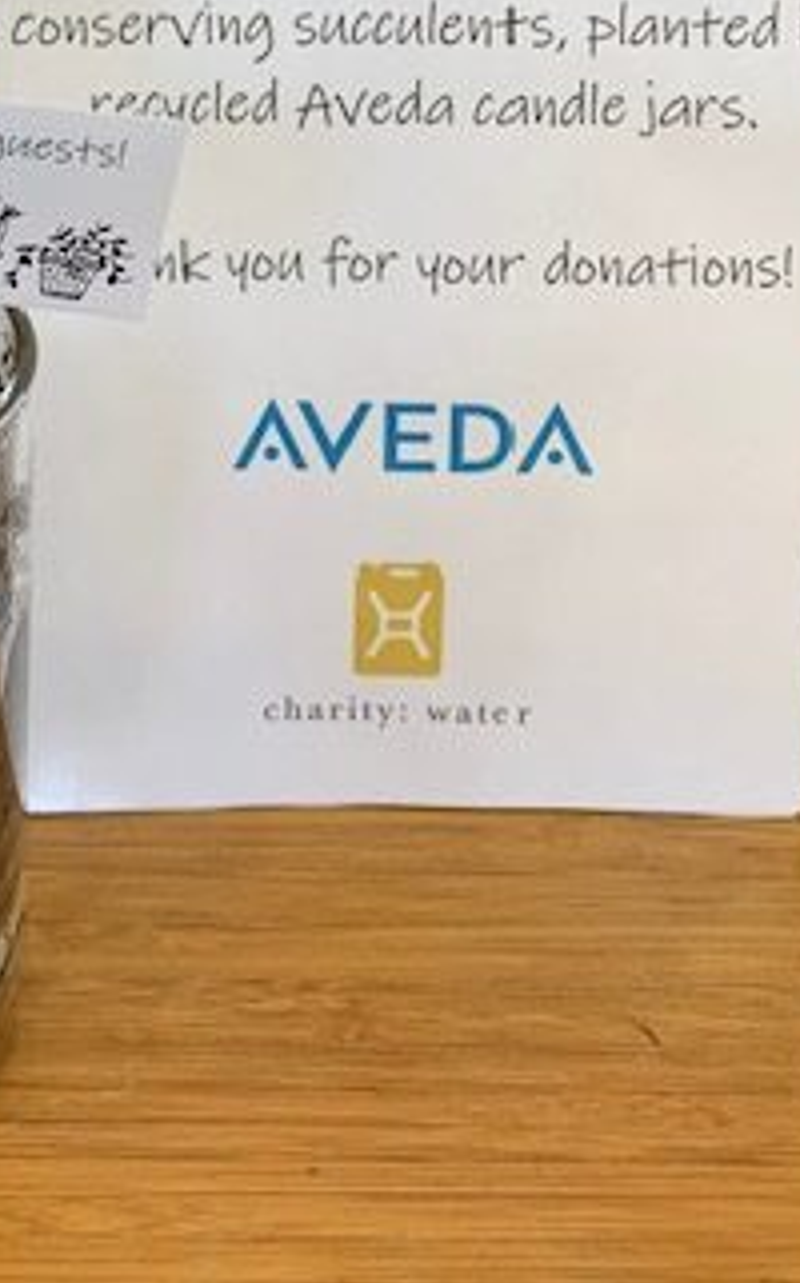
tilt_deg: -17.0
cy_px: 16
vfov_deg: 33.9
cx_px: 24
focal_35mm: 55
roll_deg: +0.1
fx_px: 1923
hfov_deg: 22.7
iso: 64
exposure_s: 1/120
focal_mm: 4.25
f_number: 1.8
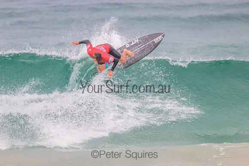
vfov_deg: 1.3
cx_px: 112
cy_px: 73
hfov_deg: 2.0
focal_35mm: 1045
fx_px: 7229
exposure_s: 1/2000
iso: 5600
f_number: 11
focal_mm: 800
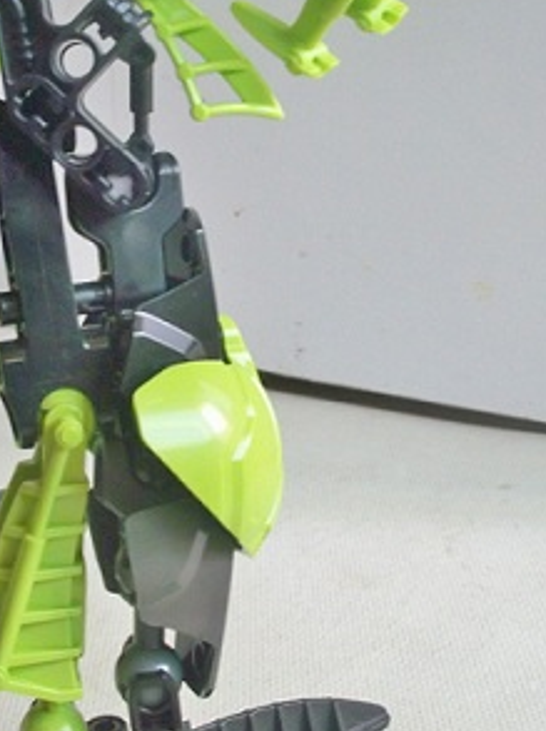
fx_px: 1328
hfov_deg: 23.1
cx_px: 162
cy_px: 322
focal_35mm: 63
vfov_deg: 30.7
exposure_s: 1/8
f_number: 3.1
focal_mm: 6.5
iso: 248
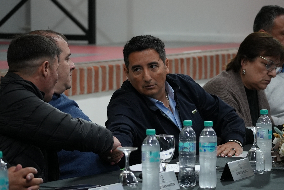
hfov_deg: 10.2
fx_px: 1594
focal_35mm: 202
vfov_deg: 6.8
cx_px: 142
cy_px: 95
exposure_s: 1/250
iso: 3200
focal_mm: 135
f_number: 5.6
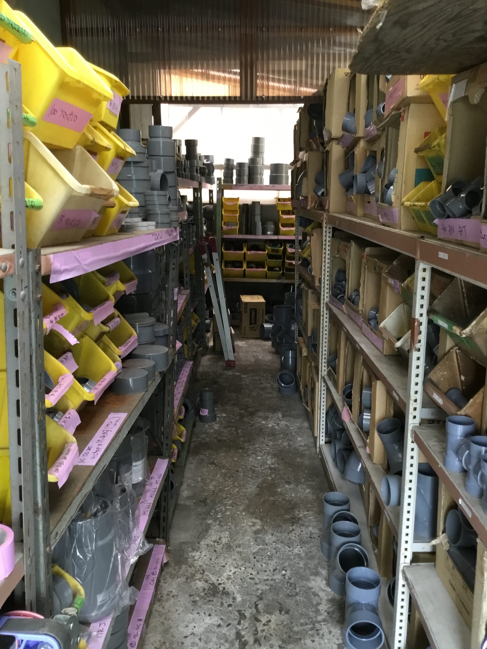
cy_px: 324
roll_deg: +0.9
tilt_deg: -11.2
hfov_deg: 45.4
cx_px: 244
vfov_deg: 58.4
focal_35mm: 31
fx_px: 582
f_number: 2.4
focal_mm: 3.3
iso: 100
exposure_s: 1/30
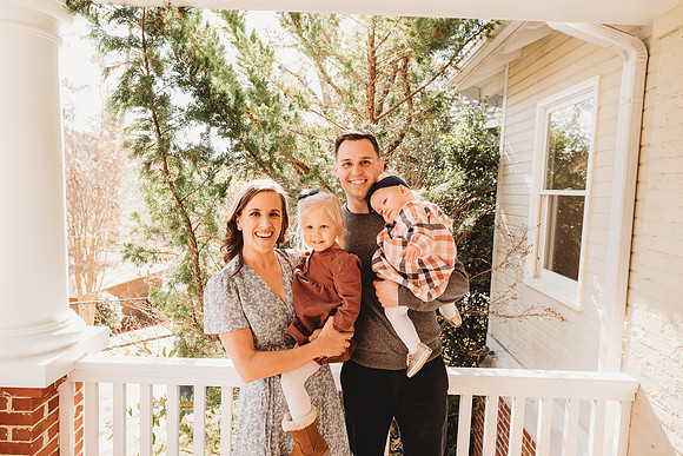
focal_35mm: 24
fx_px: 455
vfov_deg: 53.2
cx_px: 342
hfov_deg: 73.7
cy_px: 228
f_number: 4.5
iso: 400
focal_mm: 24
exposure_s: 1/200
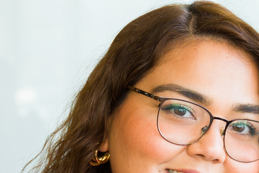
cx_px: 199
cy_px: 281
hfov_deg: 10.5
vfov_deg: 6.9
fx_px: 1403
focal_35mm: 195
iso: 400
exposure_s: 1/100
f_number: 2.8
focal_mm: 34
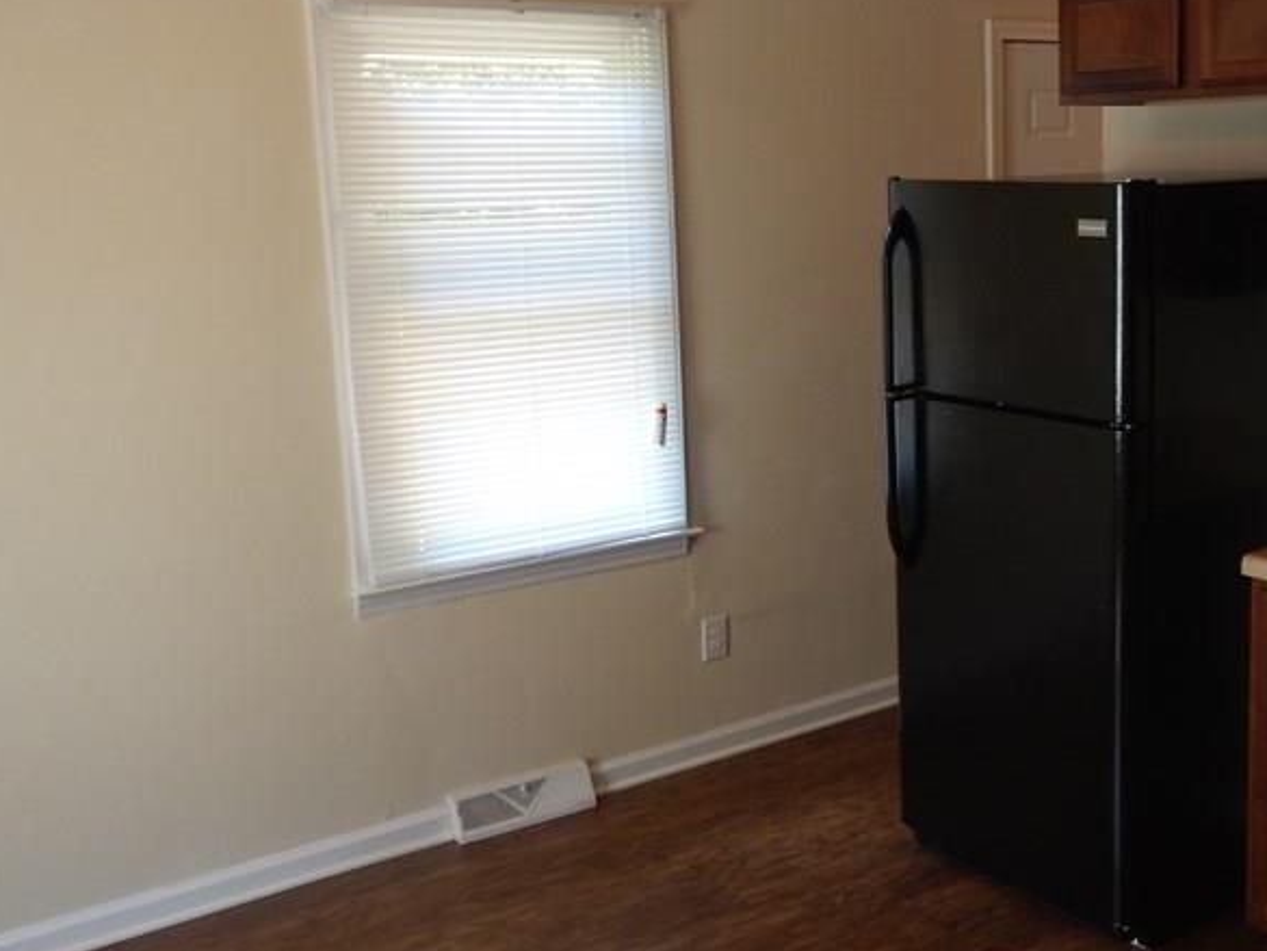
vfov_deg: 34.3
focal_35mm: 42
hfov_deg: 43.9
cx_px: 888
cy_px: 435
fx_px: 1538
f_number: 2.8
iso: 125
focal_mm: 4.3
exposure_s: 1/30
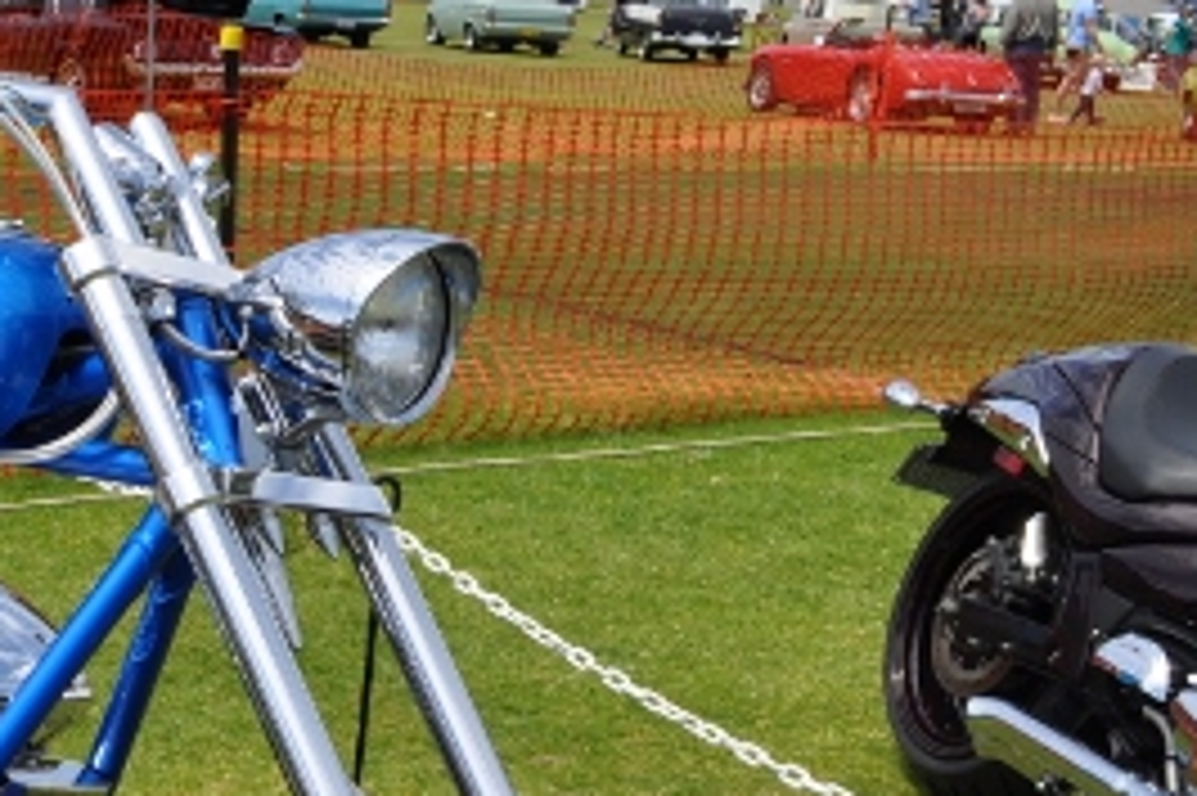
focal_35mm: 65
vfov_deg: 20.4
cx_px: -50
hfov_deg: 28.7
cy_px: 758
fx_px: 2160
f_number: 13
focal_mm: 18
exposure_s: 1/640
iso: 500
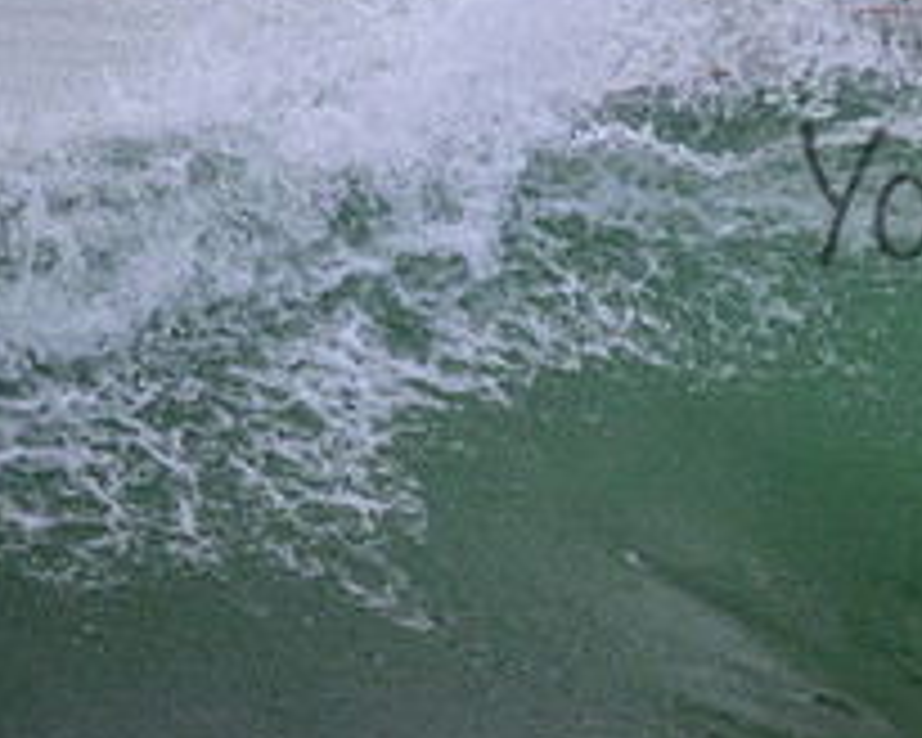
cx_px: 1264
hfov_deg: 0.9
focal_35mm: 2124
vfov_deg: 0.7
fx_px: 57959
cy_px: 155
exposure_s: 1/2000
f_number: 11
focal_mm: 800
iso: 2800
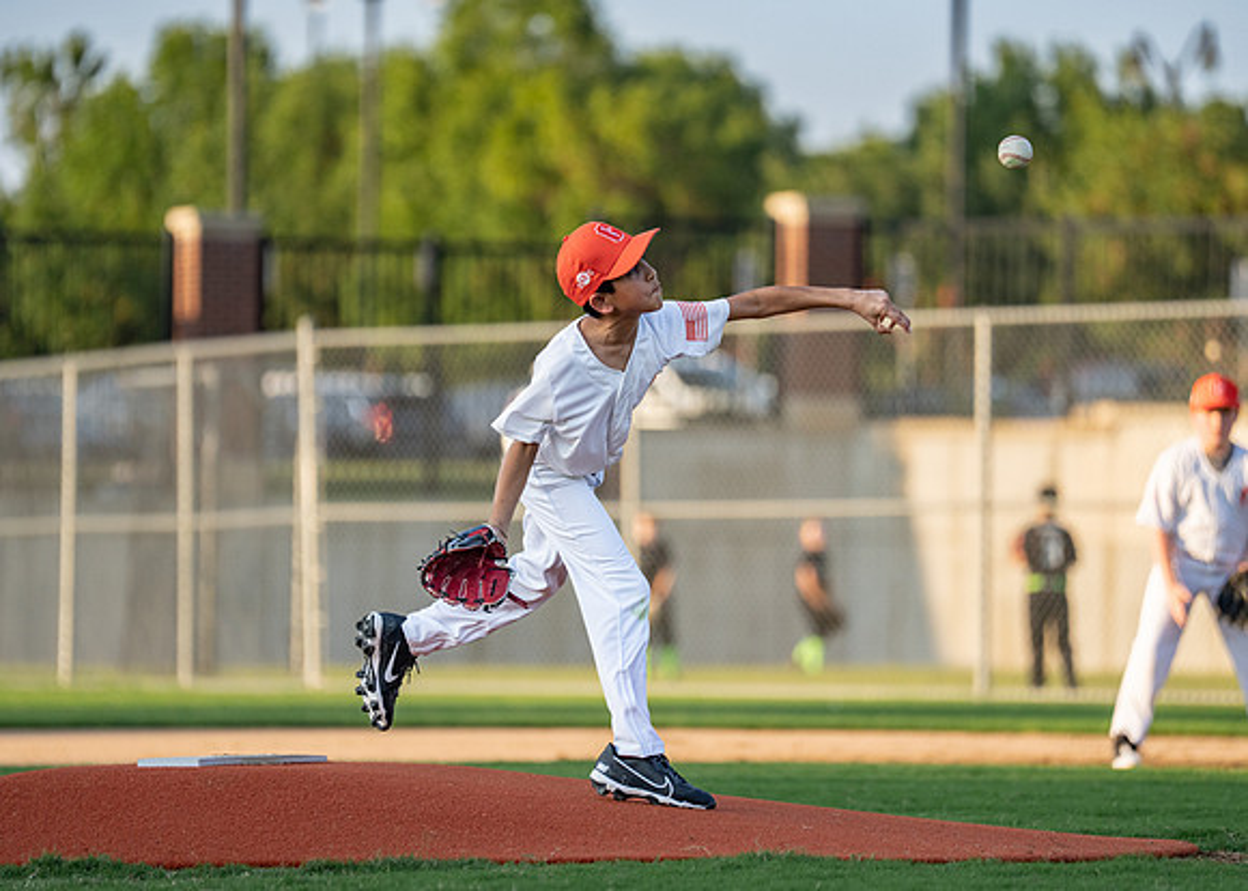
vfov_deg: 5.9
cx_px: 620
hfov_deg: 8.3
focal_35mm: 243
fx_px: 8616
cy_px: 440
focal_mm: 200
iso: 500
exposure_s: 1/4000
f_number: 2.8
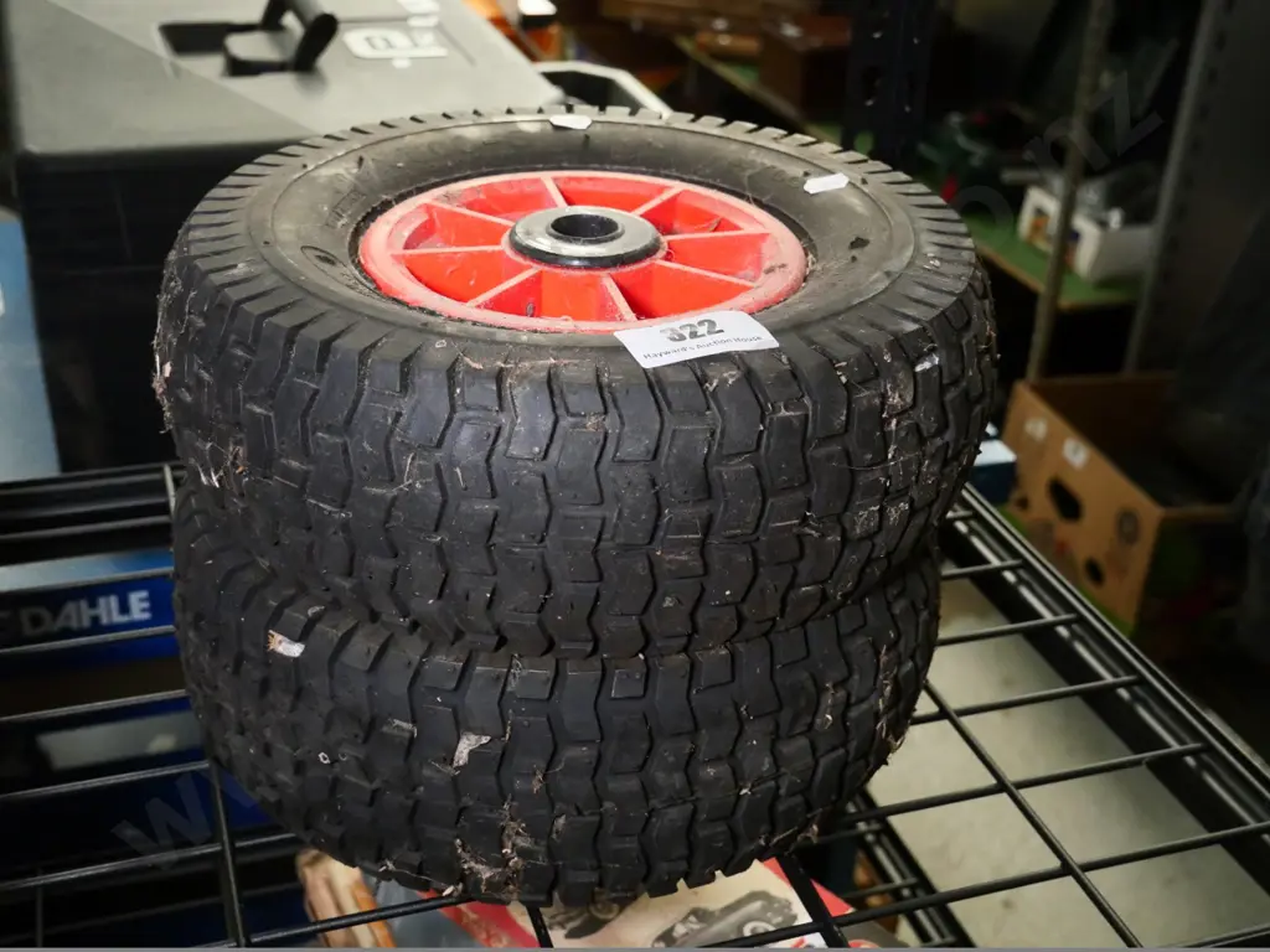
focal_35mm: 40
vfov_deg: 36.0
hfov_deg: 46.8
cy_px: 476
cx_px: 635
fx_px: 1468
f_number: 4.5
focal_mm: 20
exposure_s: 1/200
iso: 3200
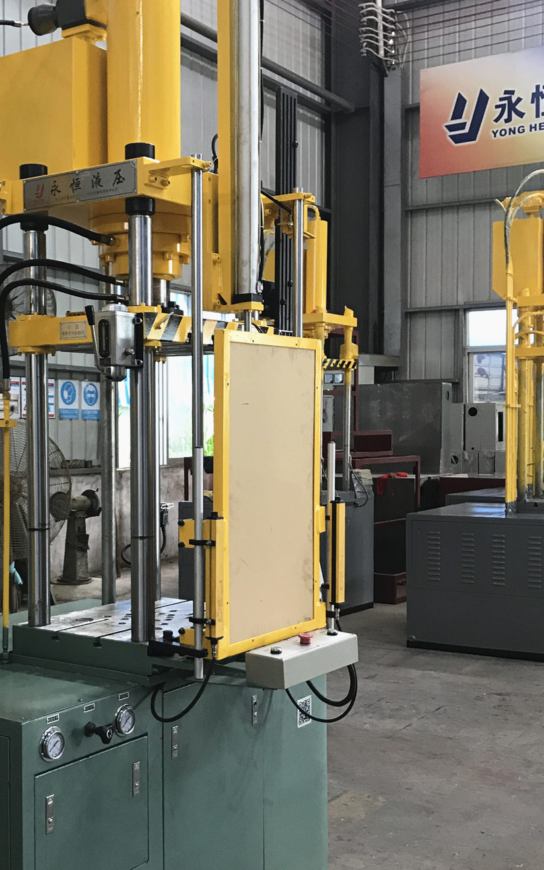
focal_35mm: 45
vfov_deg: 44.3
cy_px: 481
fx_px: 1068
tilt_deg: -2.9
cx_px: 174
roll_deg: +0.1
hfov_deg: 28.4
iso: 50
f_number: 1.8
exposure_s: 1/17
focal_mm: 3.99
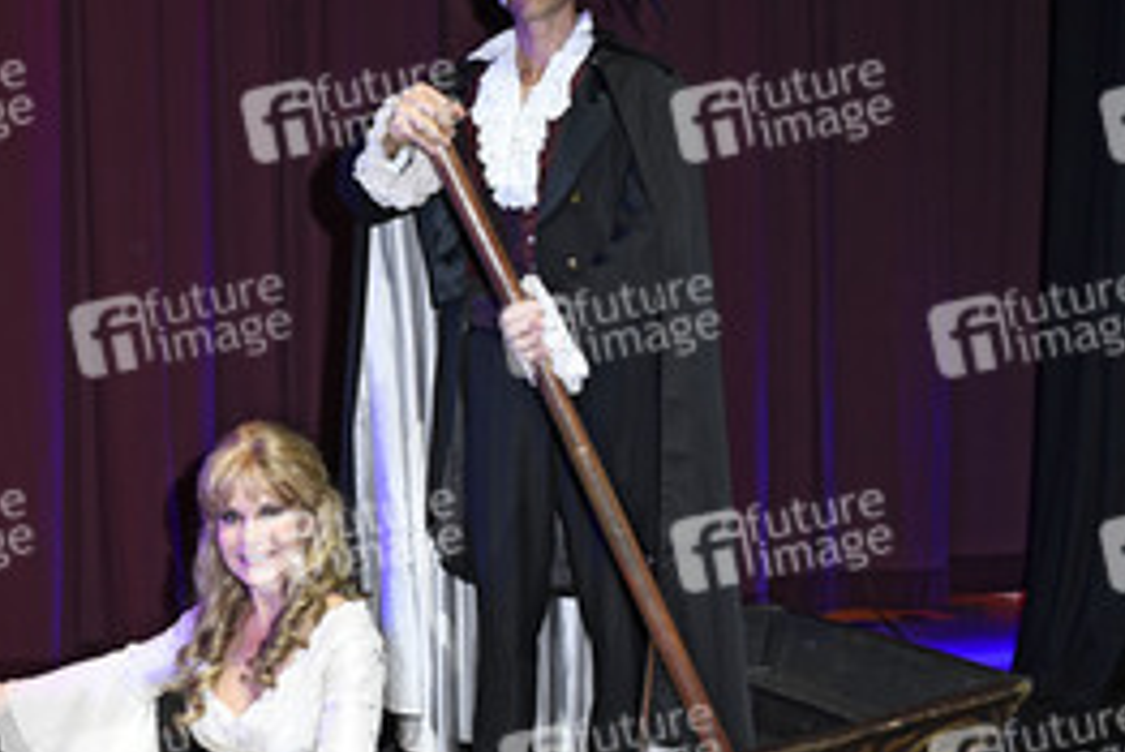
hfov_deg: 35.2
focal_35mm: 55
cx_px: 238
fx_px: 1720
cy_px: 434
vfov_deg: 24.6
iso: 2000
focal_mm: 32
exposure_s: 1/125
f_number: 6.3
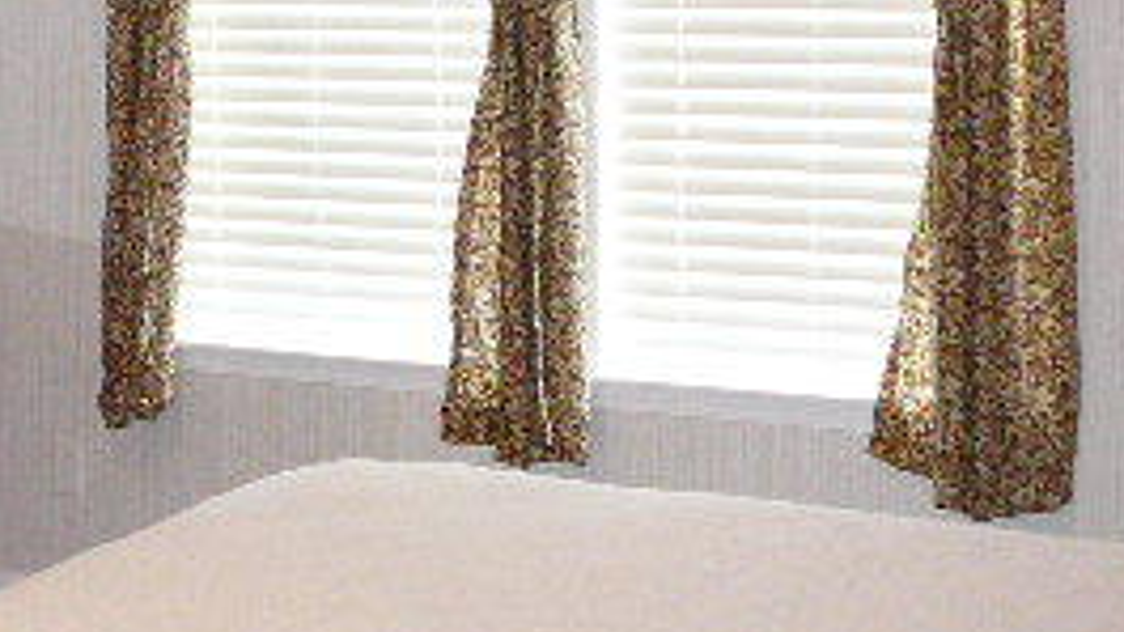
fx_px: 2742
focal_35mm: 92
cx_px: 59
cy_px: 221
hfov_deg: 22.5
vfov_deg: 13.1
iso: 400
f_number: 2.8
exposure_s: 1/30
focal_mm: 5.2
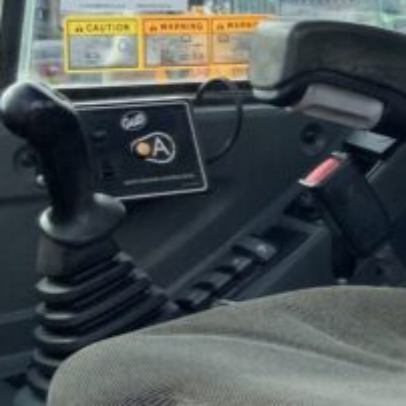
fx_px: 1725
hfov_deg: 12.5
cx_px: 685
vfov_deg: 13.4
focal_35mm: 130
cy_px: 86
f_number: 1.8
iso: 16
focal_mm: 3
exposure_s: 1/299
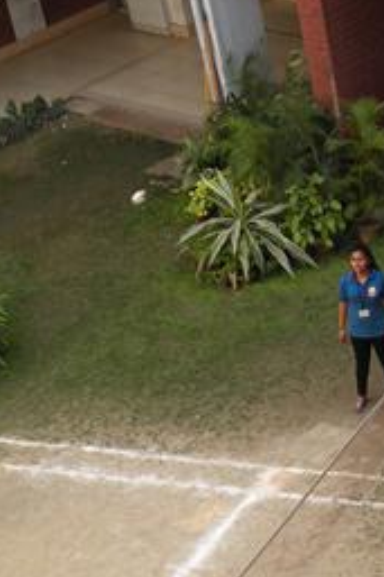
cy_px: 547
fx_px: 1938
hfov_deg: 11.2
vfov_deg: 16.6
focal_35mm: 121
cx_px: 419
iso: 64
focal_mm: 7.4
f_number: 4
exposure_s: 1/99.7
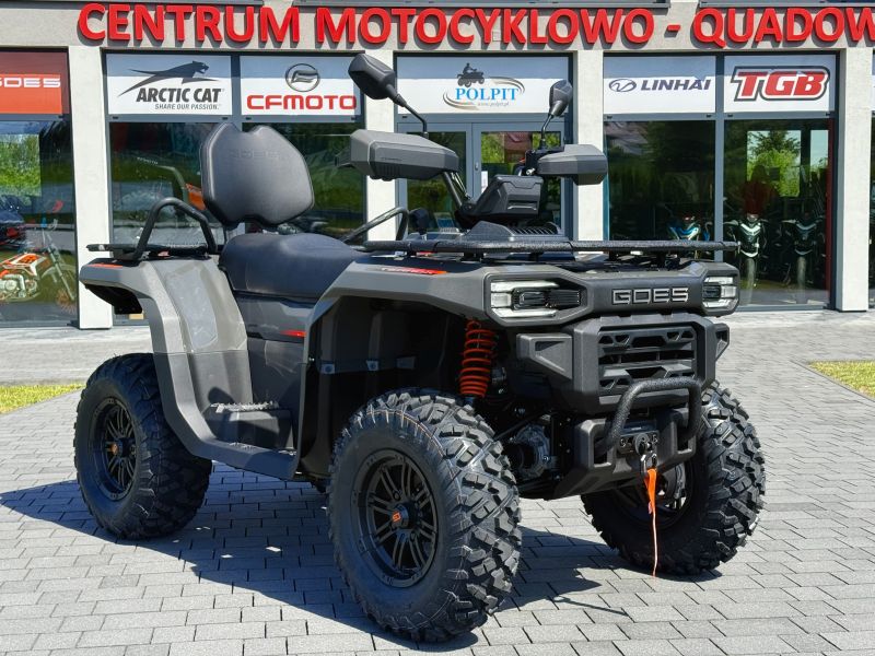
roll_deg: +0.3
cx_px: 438
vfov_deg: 30.3
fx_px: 1213
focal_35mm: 48
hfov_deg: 39.7
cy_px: 328
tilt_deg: -4.6
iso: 100
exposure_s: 1/1678
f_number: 1.78
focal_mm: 6.76
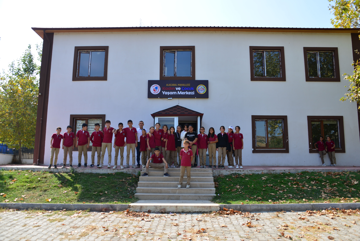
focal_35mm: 32
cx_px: 180
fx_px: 320
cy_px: 120
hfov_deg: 58.7
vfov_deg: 41.1
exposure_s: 1/400
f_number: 4.5
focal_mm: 32
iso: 100
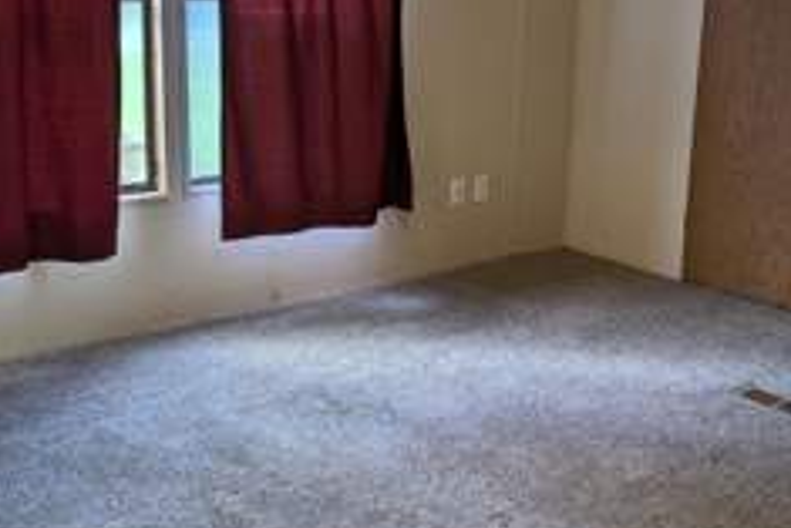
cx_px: 481
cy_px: 215
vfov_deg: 26.5
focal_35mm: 51
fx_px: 1121
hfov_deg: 38.7
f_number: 1.68
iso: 223
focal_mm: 6.9
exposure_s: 1/120
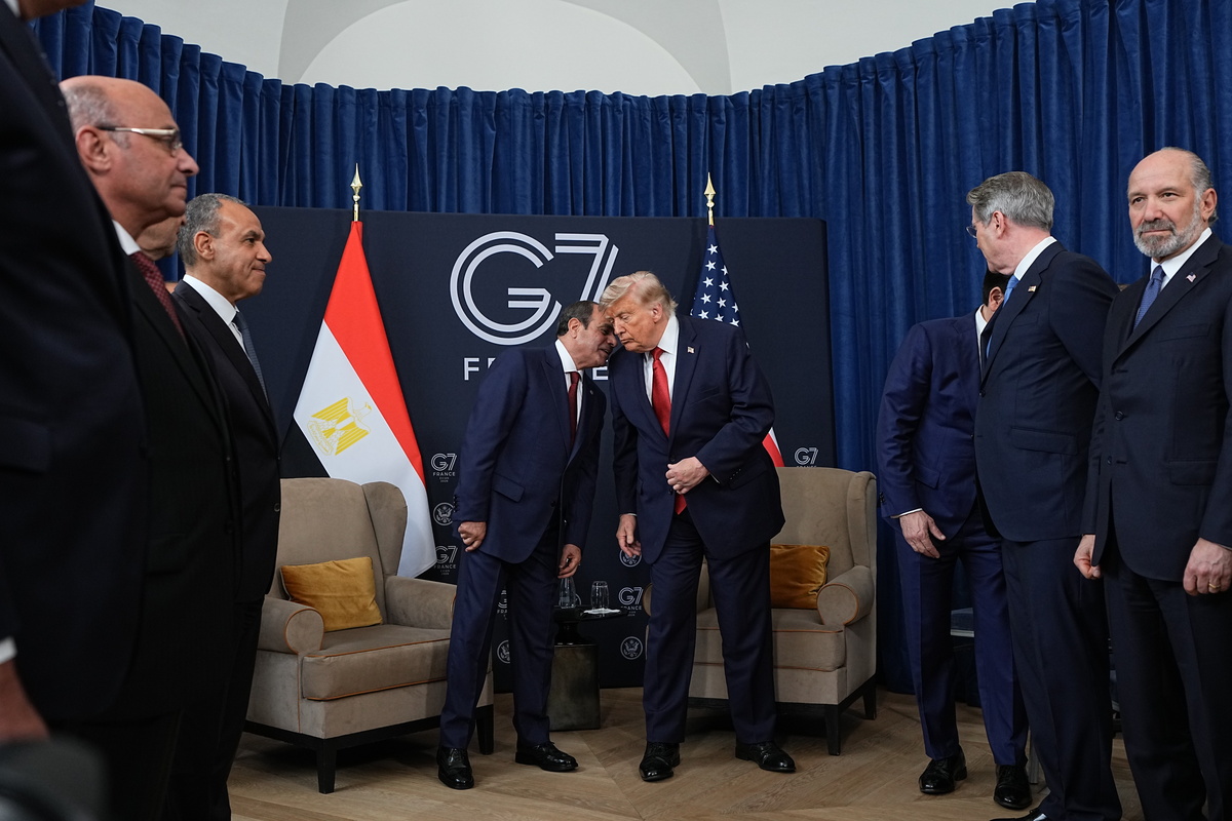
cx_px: 616
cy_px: 410
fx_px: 1198
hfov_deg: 54.4
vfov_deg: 37.9
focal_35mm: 35
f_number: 4
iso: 2000
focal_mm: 35
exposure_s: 1/400
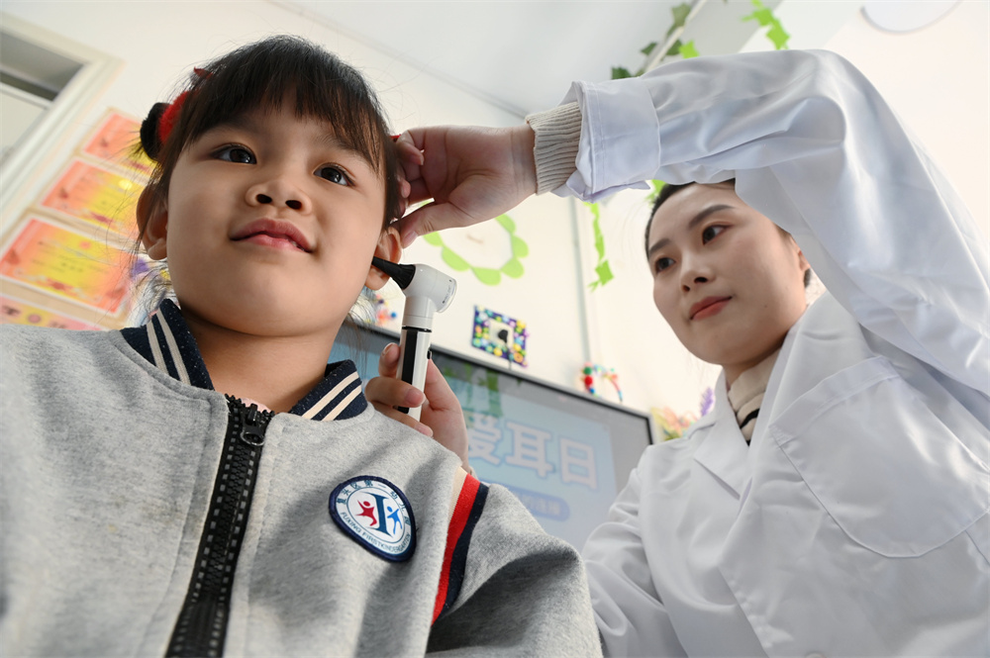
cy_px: 329
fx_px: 659
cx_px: 495
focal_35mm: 24
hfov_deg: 73.8
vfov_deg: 53.1
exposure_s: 1/125
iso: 1250
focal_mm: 24
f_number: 7.1
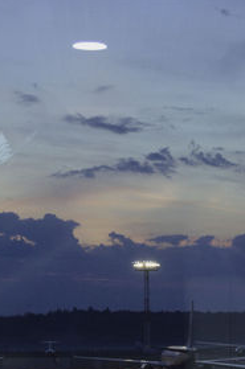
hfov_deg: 10.6
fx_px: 1291
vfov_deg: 16.2
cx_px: 313
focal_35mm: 126
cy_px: 274
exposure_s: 1/20
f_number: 4.2
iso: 200
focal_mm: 26
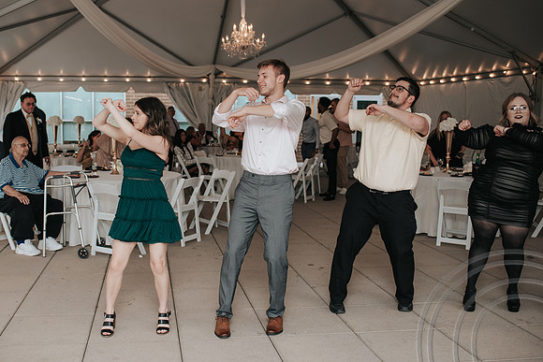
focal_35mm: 42
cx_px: 221
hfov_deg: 46.6
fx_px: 627
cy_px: 181
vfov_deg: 32.2
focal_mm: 35
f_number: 2.8
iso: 400
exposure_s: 1/200
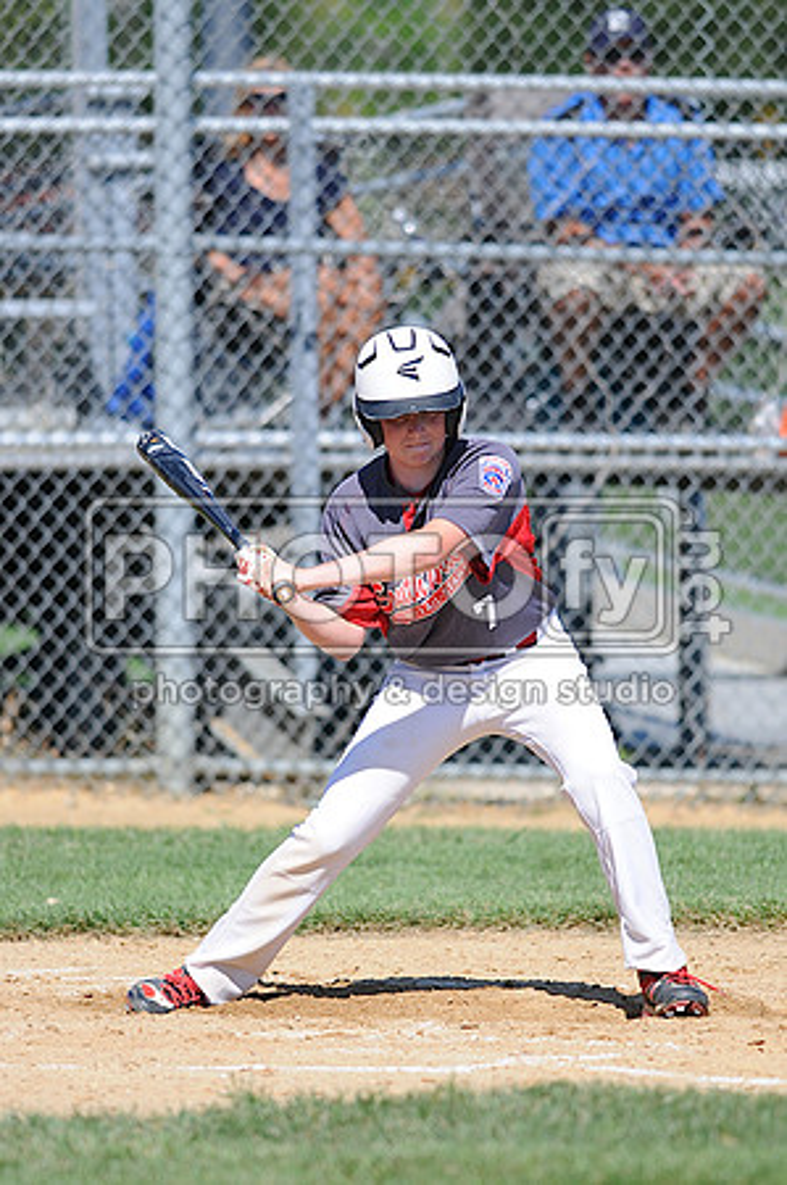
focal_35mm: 450
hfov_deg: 3.0
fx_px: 14789
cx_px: 394
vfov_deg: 4.6
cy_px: 592
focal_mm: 300
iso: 200
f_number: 4
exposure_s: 1/1600
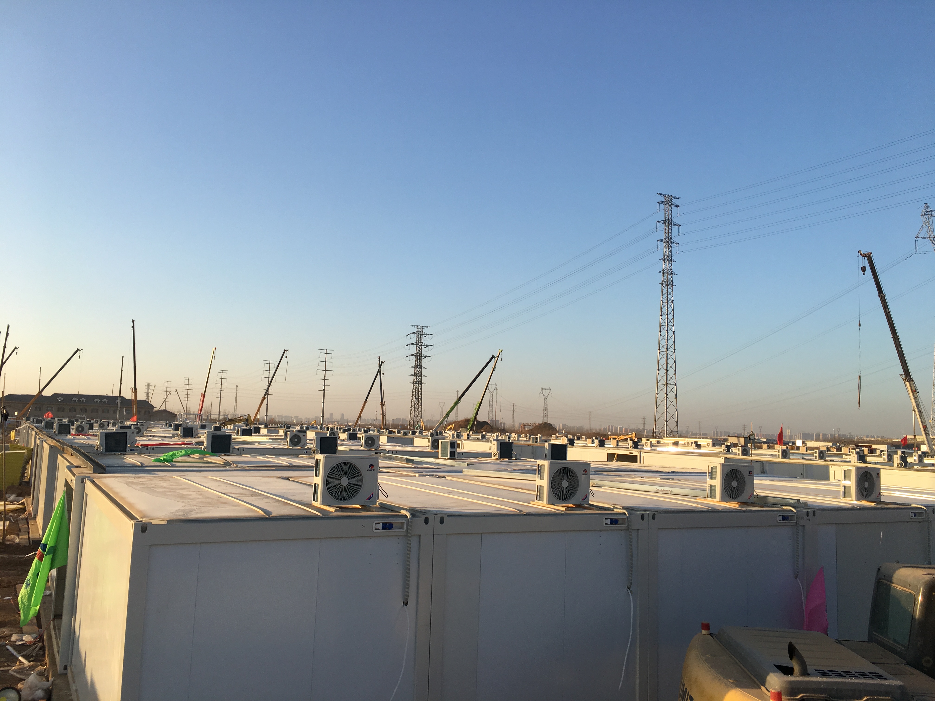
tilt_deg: +6.2
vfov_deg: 48.2
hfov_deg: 61.7
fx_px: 783
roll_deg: -1.4
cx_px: 468
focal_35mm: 29
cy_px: 350
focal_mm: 4.15
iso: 25
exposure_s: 1/836
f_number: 2.2
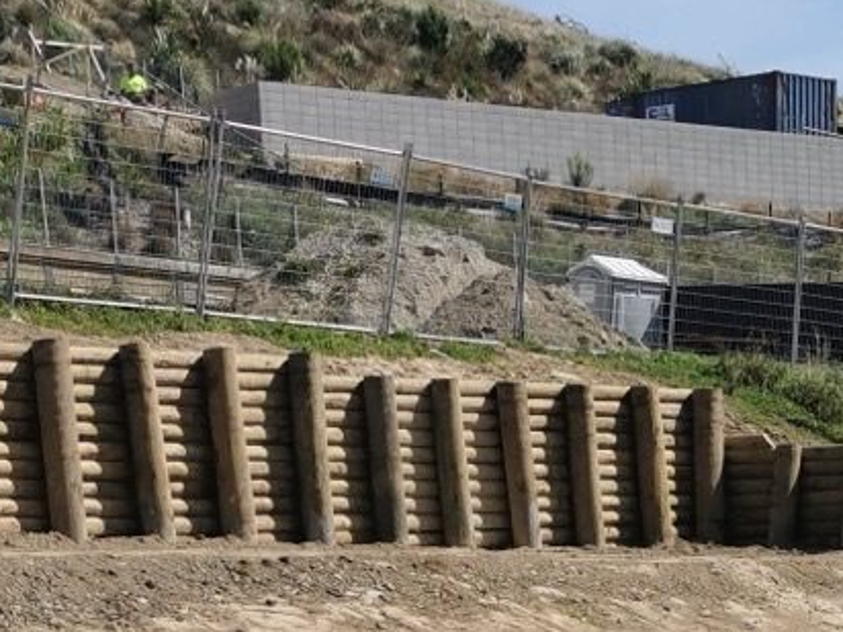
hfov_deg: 16.4
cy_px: 1041
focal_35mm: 118
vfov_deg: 11.8
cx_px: 798
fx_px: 2874
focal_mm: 5.56
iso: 50
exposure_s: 1/5076
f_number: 1.6
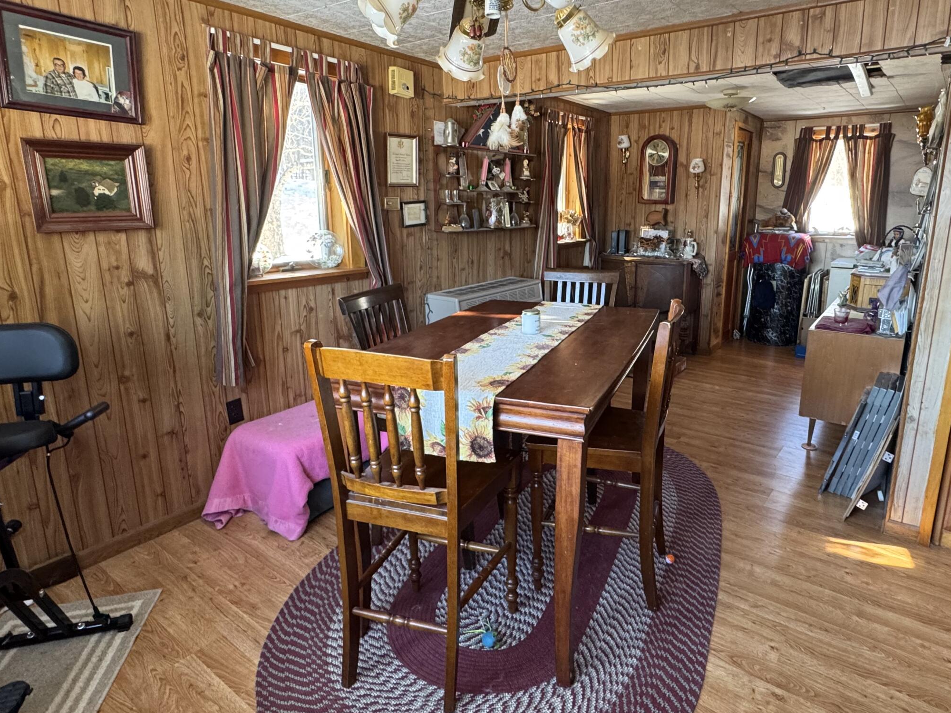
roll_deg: +0.0
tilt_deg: -12.3
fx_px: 577
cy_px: 329
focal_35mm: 21
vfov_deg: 63.4
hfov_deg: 78.4
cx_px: 552
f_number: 2.2
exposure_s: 1/60
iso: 320
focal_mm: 2.22
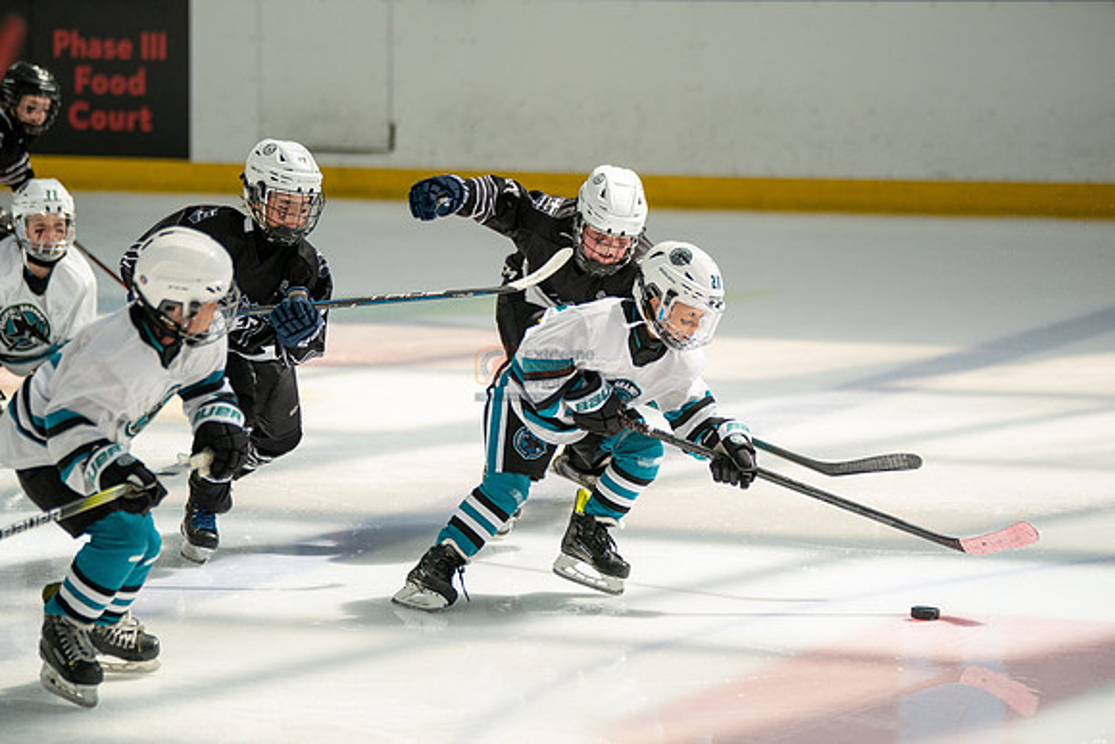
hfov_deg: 11.1
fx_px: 5762
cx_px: 558
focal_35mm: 186
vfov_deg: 7.4
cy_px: 372
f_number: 3.2
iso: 1600
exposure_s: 1/5000
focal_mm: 186
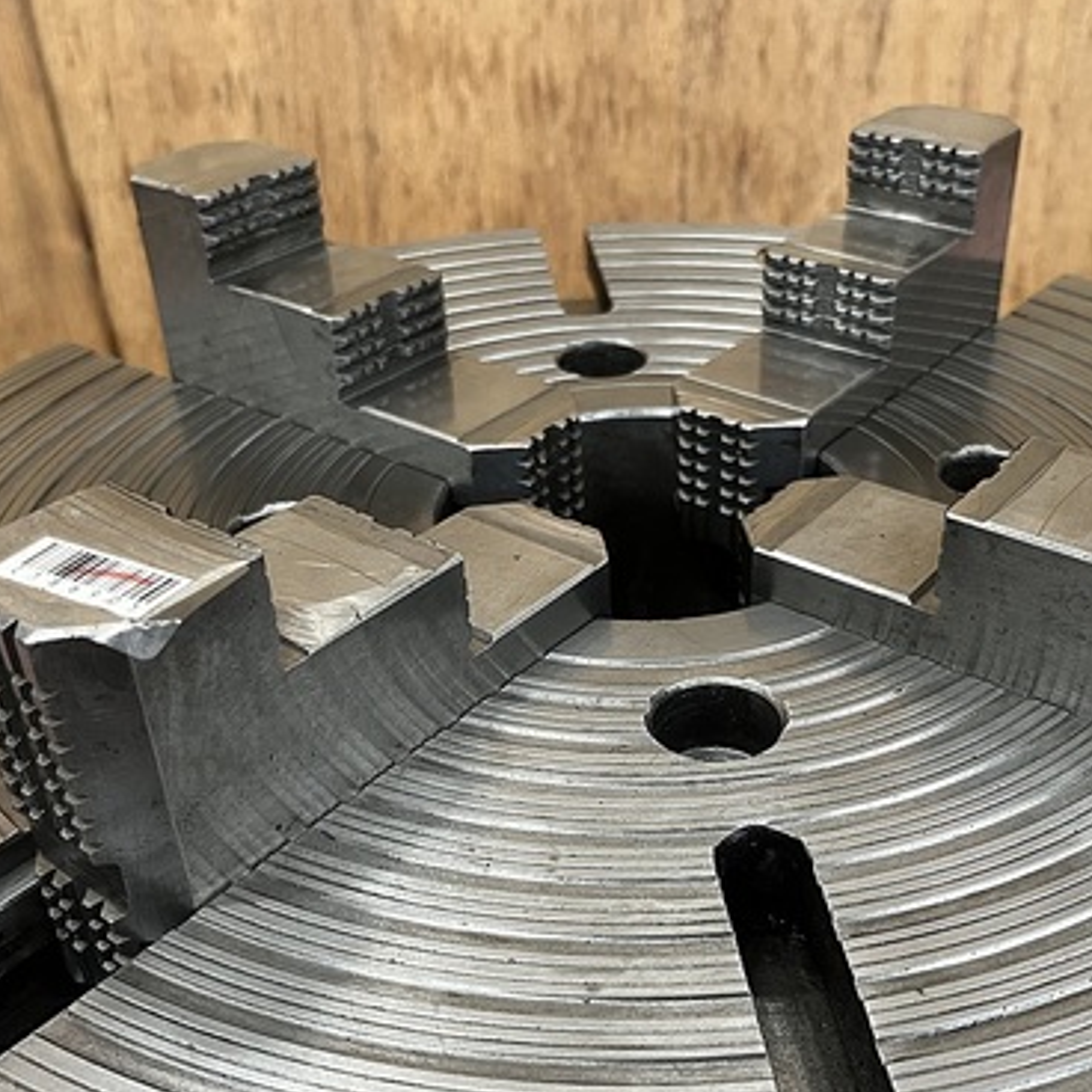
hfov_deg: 41.7
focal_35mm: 40
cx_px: 653
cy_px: 650
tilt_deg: -36.4
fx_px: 1428
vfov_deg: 41.7
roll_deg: +1.3
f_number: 1.6
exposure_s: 1/60
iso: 160
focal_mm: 5.1
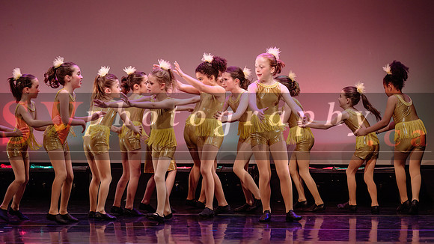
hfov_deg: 13.8
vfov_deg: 7.8
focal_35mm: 156
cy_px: 96
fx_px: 1791
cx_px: 233
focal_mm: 135
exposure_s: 1/320
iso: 1600
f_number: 2.8
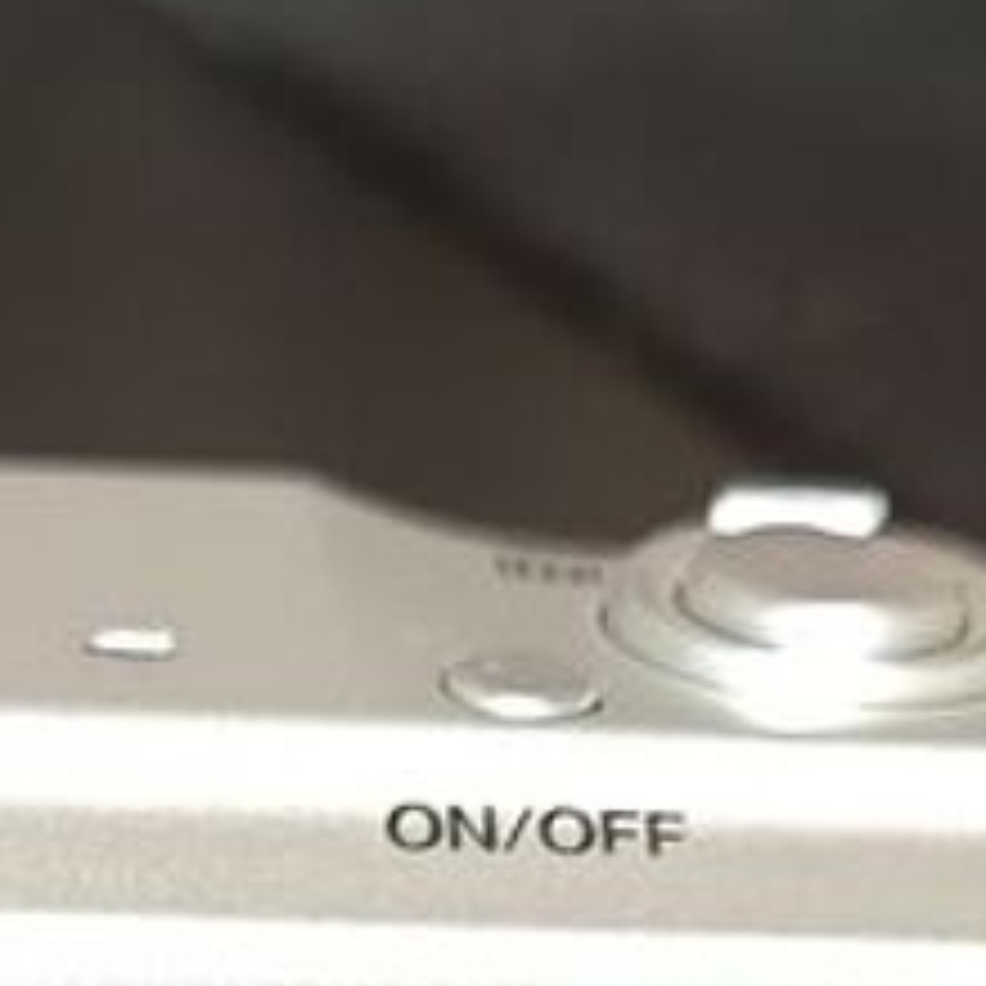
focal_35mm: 129
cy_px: 1646
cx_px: -59
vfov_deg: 12.6
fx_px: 4157
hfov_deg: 13.3
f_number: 1.7
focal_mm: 5.31
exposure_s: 1/20
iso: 1133
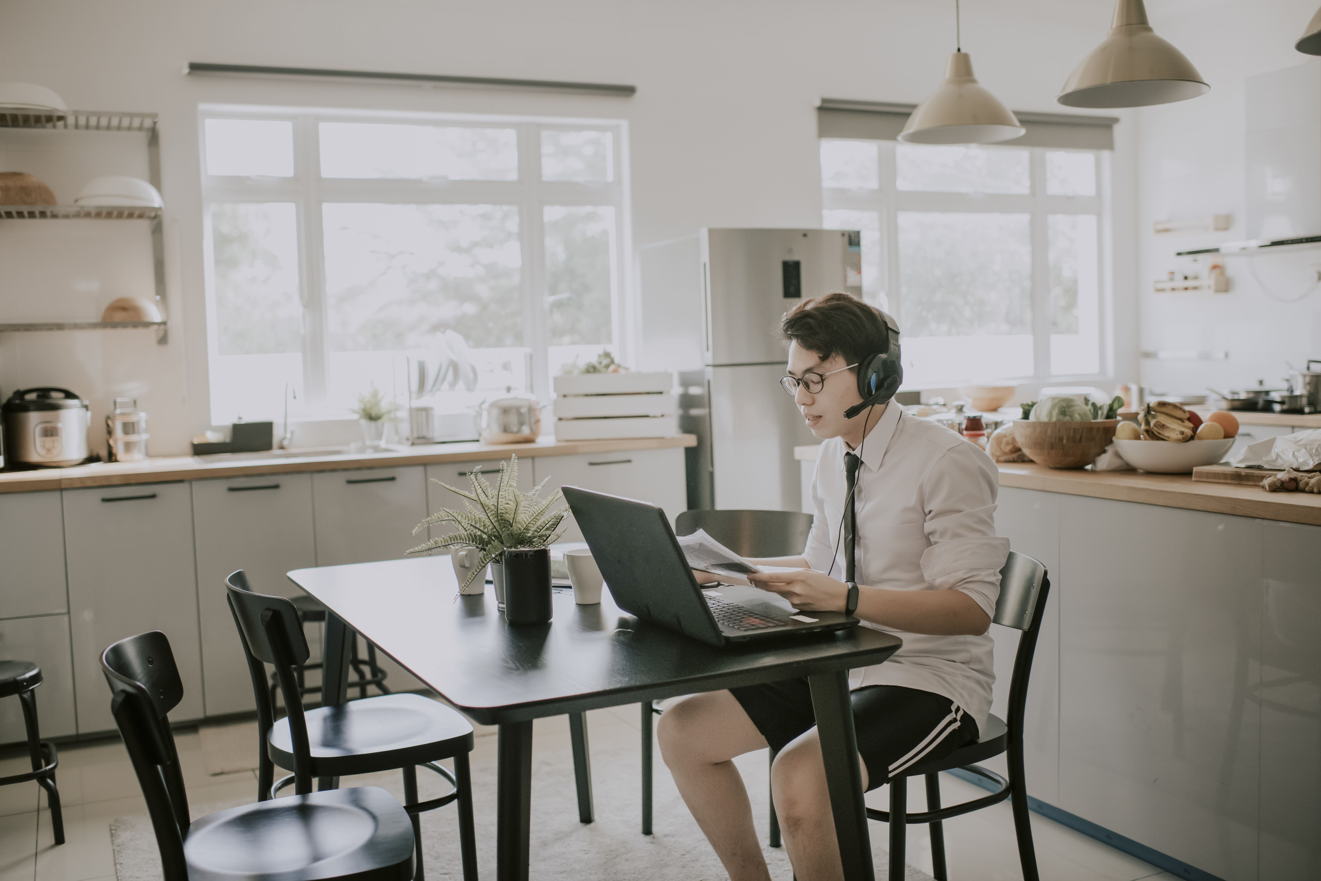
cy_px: 440
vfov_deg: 37.9
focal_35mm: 35
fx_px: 1284
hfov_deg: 54.4
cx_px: 660
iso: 1600
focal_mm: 35
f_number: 2.2
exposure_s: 1/1250
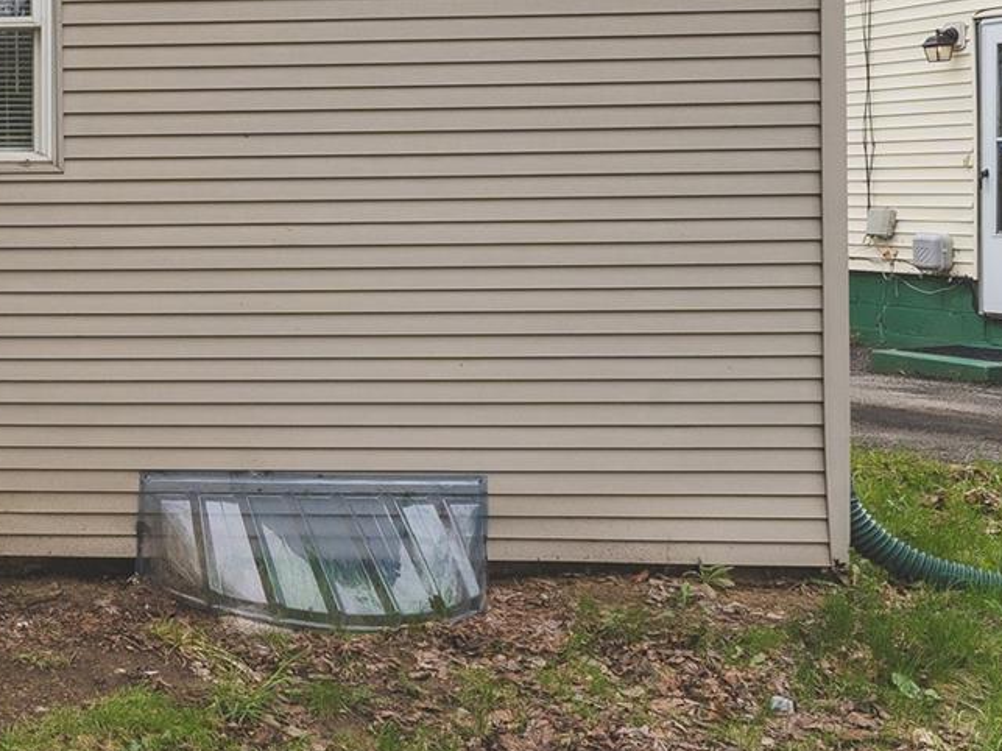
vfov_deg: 28.2
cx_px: -397
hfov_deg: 28.5
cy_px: 177
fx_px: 1471
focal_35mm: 51
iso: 400
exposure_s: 1/250
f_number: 11
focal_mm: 16.6
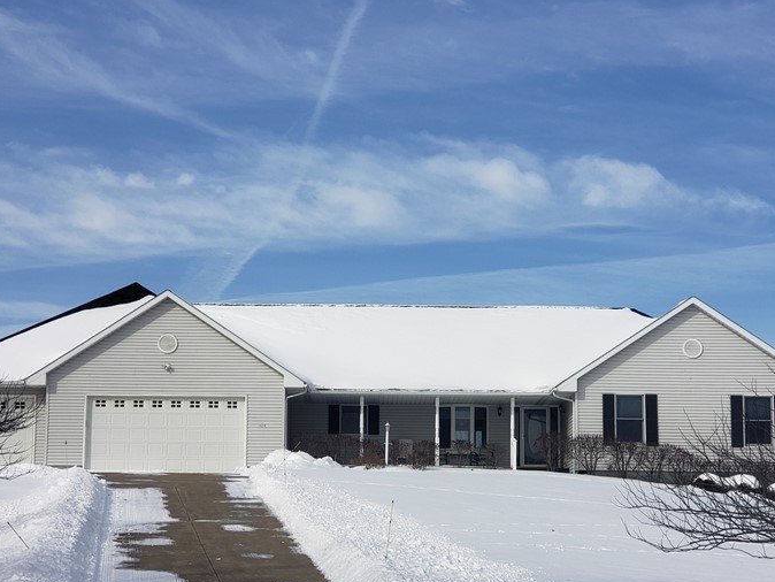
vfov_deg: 18.6
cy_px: 366
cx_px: 436
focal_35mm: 79
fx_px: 1769
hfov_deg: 24.7
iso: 32
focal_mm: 6
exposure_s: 1/1677
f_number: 2.4
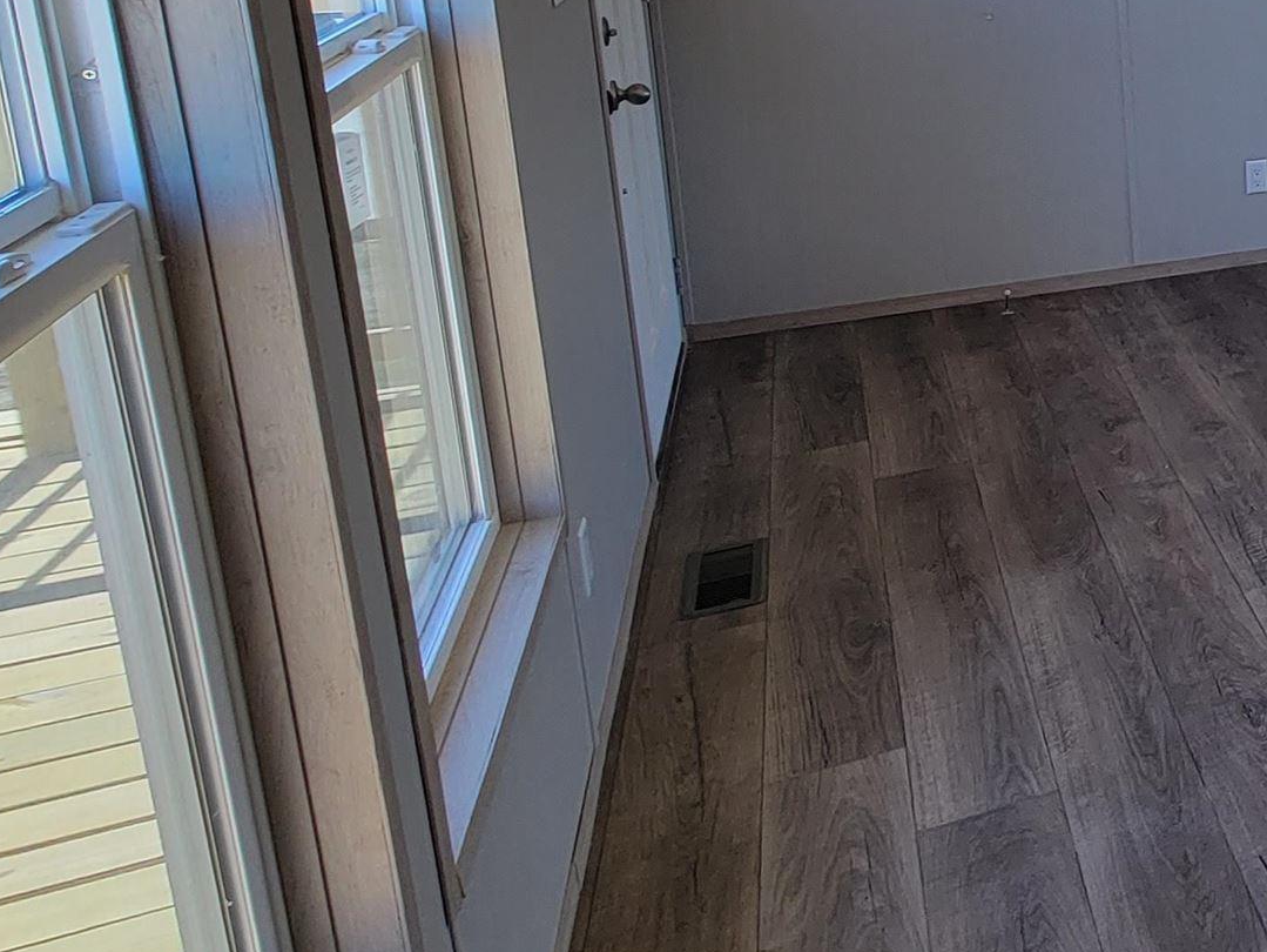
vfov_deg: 35.9
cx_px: 1738
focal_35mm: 37
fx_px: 1355
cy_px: 63
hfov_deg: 32.9
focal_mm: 2.2
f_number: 2.2
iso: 100
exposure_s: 1/120
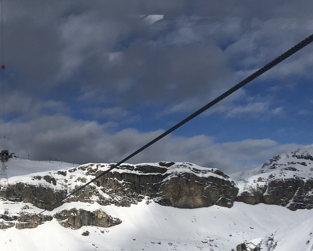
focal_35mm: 64
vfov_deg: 23.2
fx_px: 593
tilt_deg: -0.2
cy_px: 228
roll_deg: +0.2
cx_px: 11
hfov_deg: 28.0
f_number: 1.8
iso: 20
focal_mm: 4
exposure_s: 1/4367
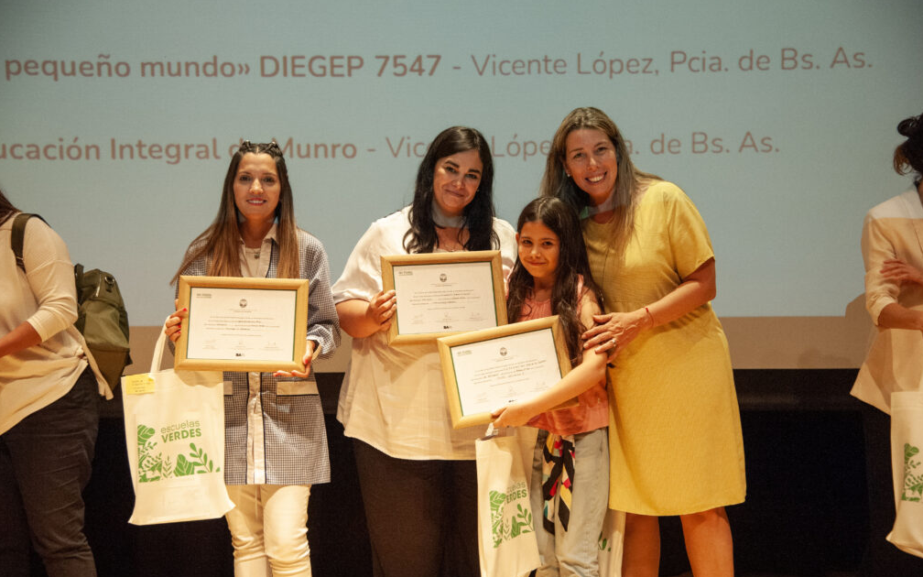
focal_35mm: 60
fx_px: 1509
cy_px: 301
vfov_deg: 21.6
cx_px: 459
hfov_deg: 34.0
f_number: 4.5
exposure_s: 1/125
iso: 3200
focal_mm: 58
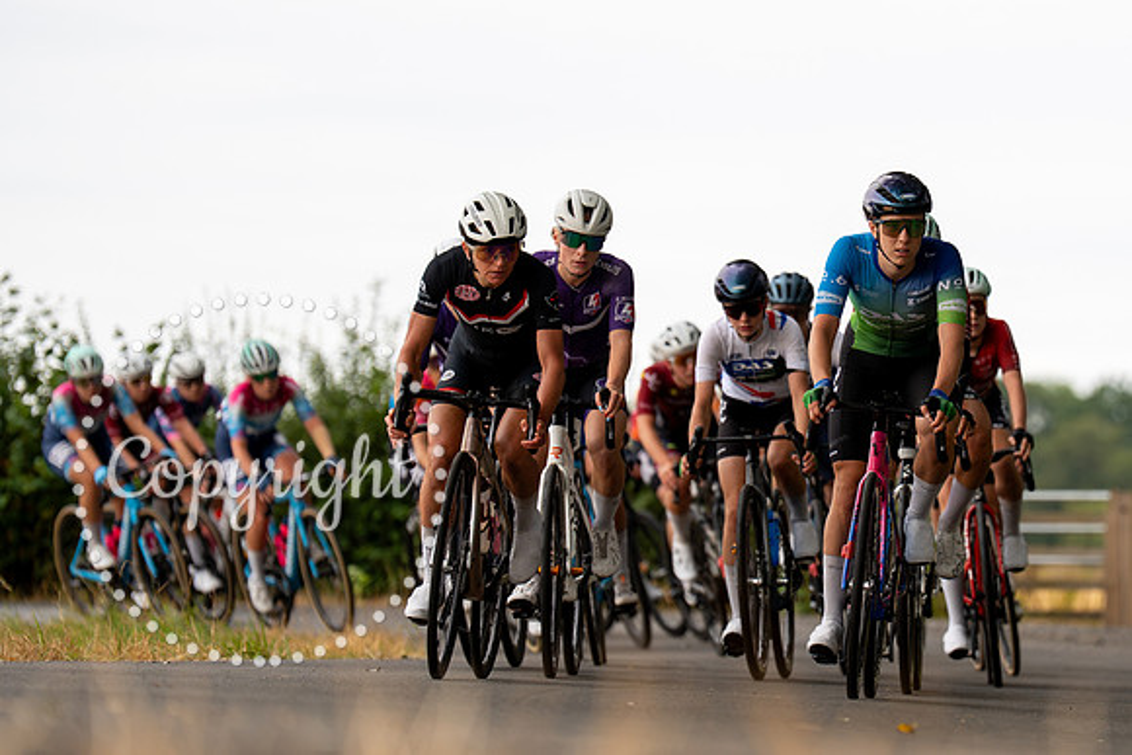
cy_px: 421
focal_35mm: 270
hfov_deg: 7.6
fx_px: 8499
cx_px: 865
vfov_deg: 5.1
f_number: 2.8
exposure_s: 1/1000
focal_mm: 167
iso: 400
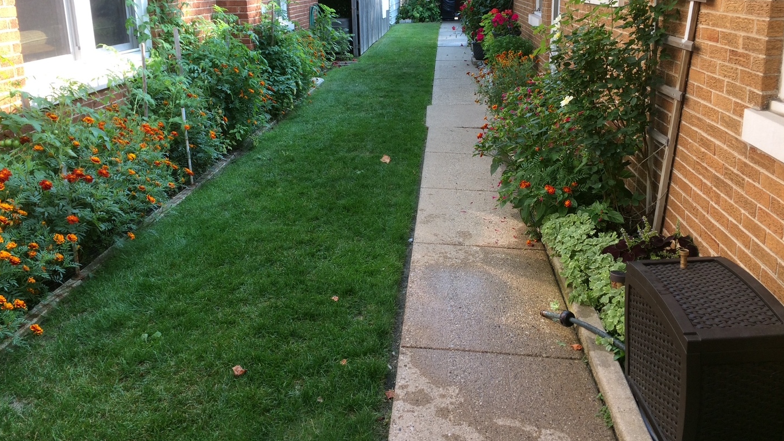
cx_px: 391
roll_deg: +1.7
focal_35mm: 32
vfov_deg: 36.4
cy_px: 159
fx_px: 665
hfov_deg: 61.0
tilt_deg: -14.1
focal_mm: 4.15
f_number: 2.2
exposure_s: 1/169
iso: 32
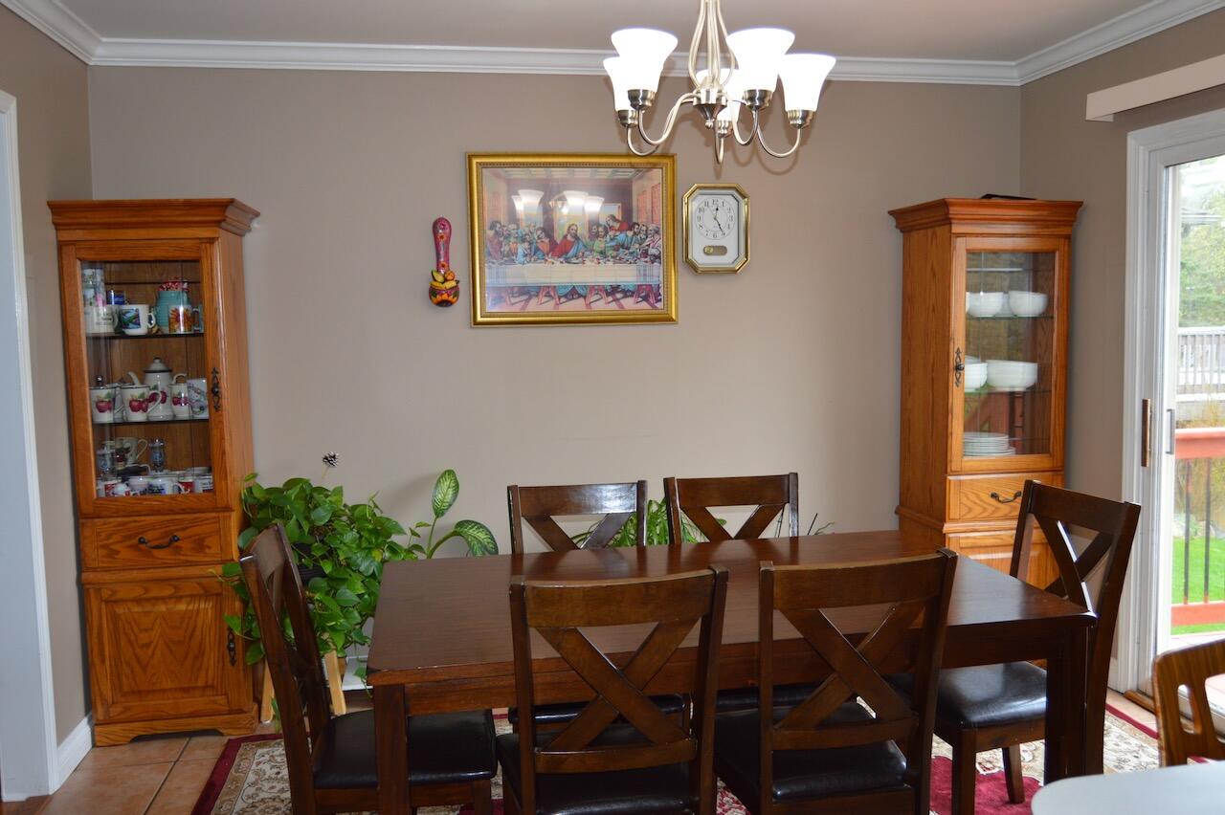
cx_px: 612
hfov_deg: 64.6
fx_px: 969
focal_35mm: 28
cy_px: 408
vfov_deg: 45.6
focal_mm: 19
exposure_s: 1/60
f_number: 4
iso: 400
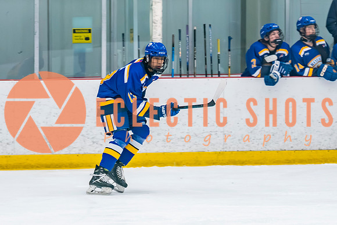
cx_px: 121
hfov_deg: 8.6
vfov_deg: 5.8
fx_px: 2238
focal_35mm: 239
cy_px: 140
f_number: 2.8
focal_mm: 102
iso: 1250
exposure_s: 1/640
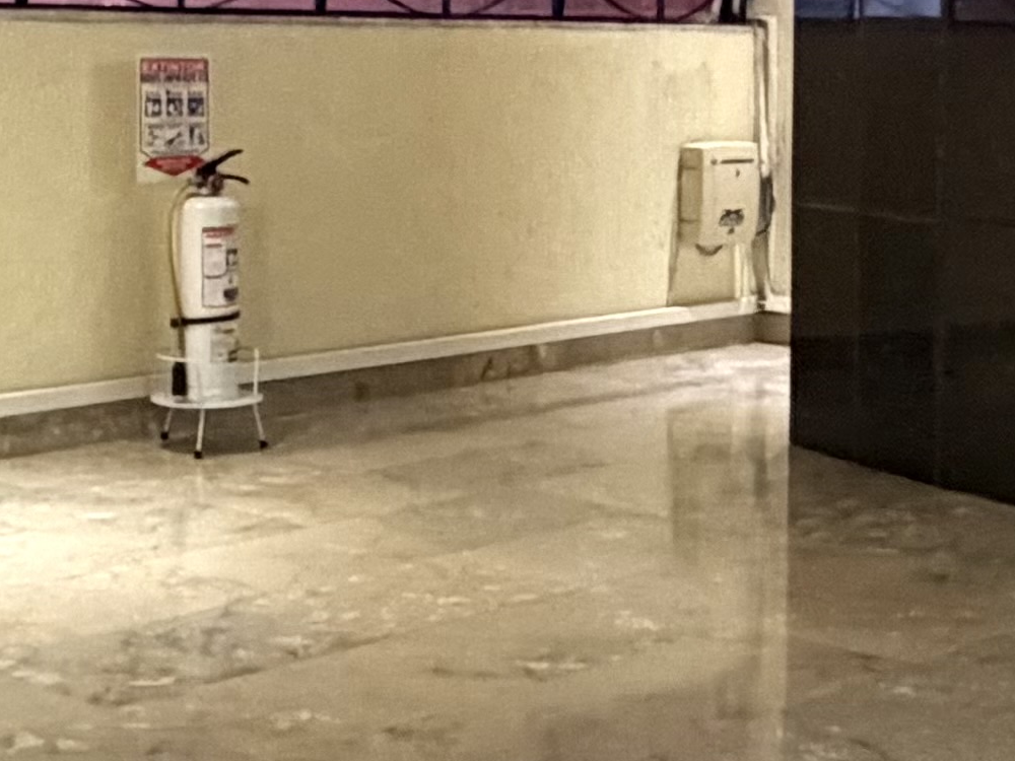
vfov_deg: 18.3
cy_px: 165
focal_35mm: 80
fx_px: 2346
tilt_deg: -3.4
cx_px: 649
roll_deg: +0.7
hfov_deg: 24.3
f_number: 2.2
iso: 500
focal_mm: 2.22
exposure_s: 1/60
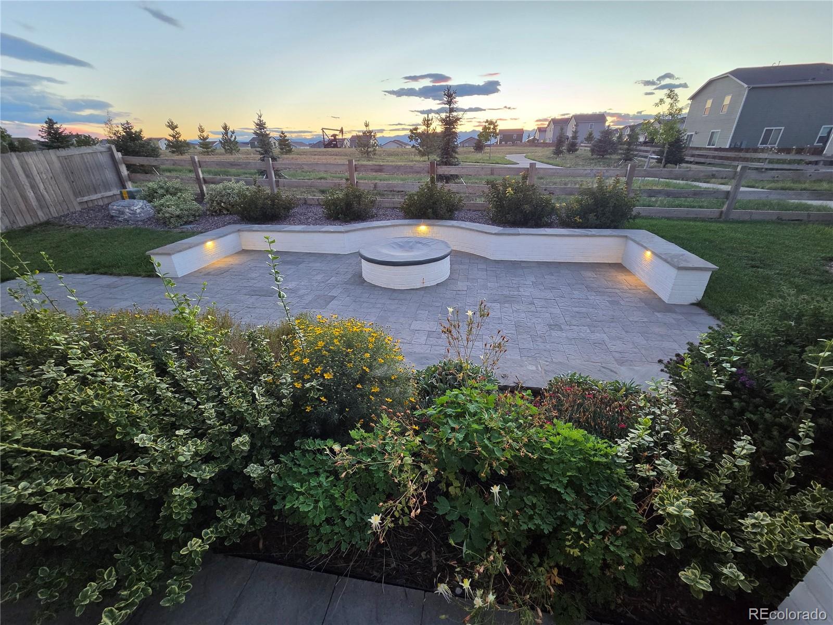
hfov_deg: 106.2
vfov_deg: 89.9
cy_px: 312
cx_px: 416
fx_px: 313
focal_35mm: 13
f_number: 2.2
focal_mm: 2.2
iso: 250
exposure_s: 1/60
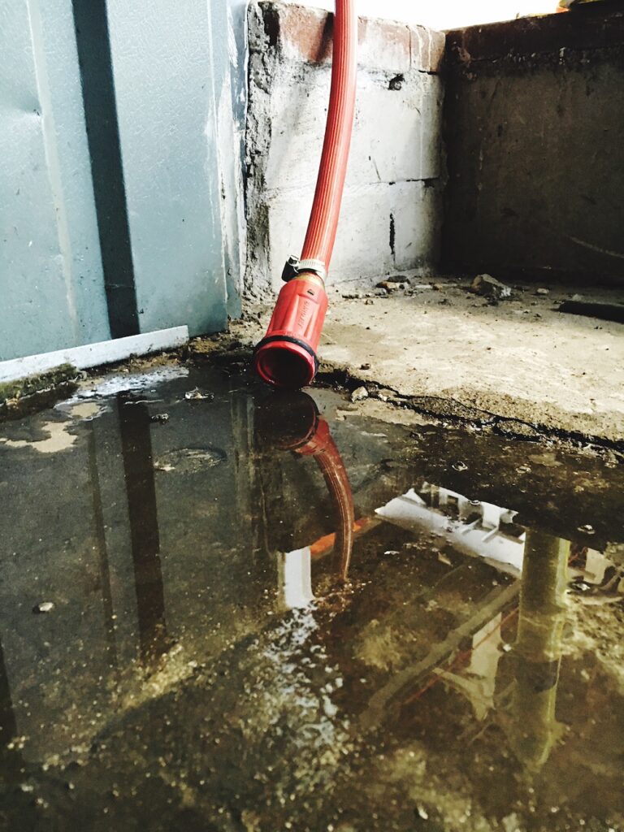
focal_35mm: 29
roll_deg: +0.9
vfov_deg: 61.7
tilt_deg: -20.2
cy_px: 416
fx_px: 697
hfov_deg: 48.2
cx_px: 312
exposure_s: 1/33
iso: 250
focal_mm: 4.15
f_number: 2.2
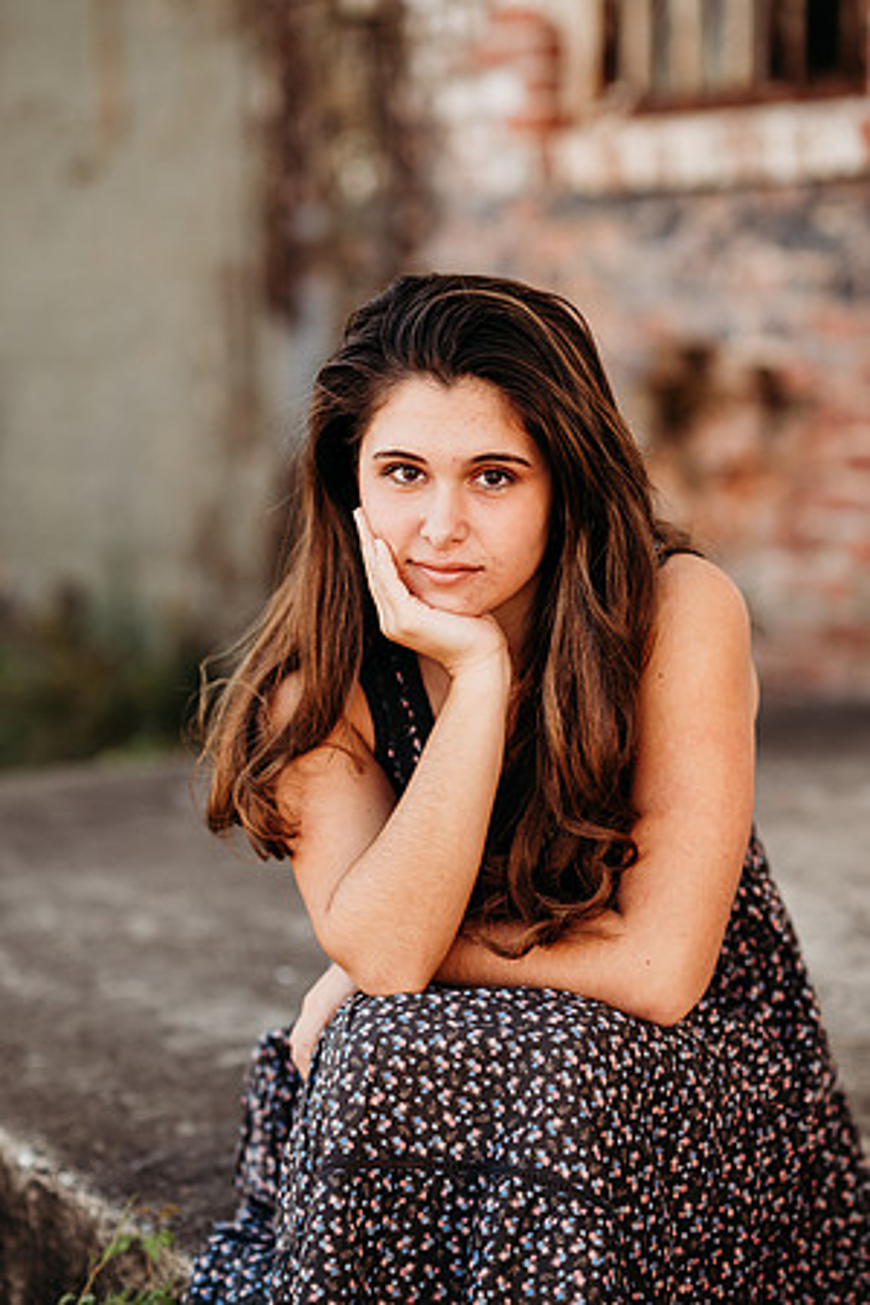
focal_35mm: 85
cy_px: 652
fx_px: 3081
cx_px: 435
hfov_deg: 16.1
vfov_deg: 23.9
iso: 100
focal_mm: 85
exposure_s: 1/500
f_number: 2.2
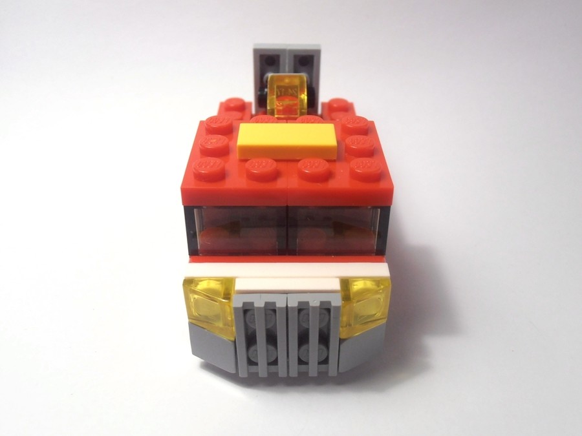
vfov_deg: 38.7
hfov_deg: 50.1
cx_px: 291
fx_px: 622
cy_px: 218
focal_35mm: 37
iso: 80
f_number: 3.9
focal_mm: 6.61
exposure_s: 1/80
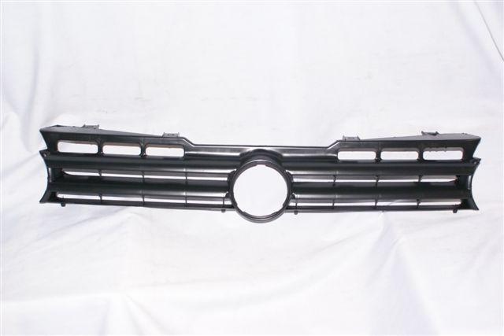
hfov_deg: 43.6
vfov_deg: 29.9
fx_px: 630
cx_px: 252
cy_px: 168
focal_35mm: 45
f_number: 5
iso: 400
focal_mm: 30
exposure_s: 1/60
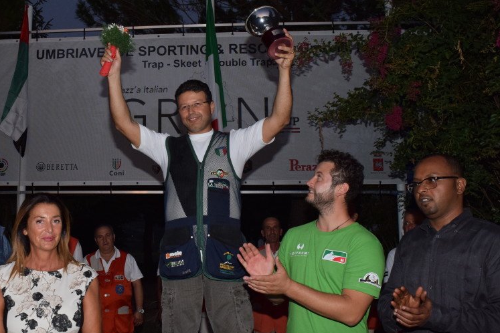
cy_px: 174
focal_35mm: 37
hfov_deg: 50.8
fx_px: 514
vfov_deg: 35.9
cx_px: 159
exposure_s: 1/100
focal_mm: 18
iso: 800
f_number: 8
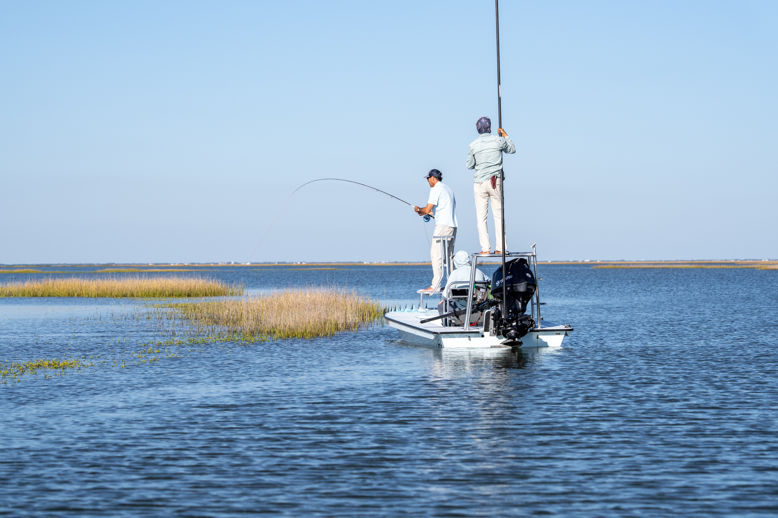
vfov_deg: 11.6
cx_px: 373
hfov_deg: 17.3
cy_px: 238
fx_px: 2549
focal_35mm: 118
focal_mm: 99
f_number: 5
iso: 125
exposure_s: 1/640
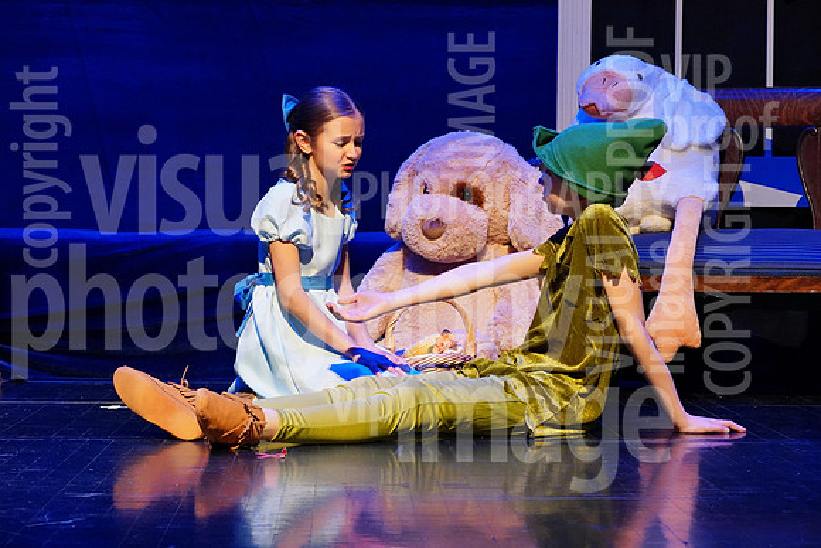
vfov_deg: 12.9
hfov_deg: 19.2
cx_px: 410
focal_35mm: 106
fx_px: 2429
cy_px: 274
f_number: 8
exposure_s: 1/50
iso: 3200
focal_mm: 71
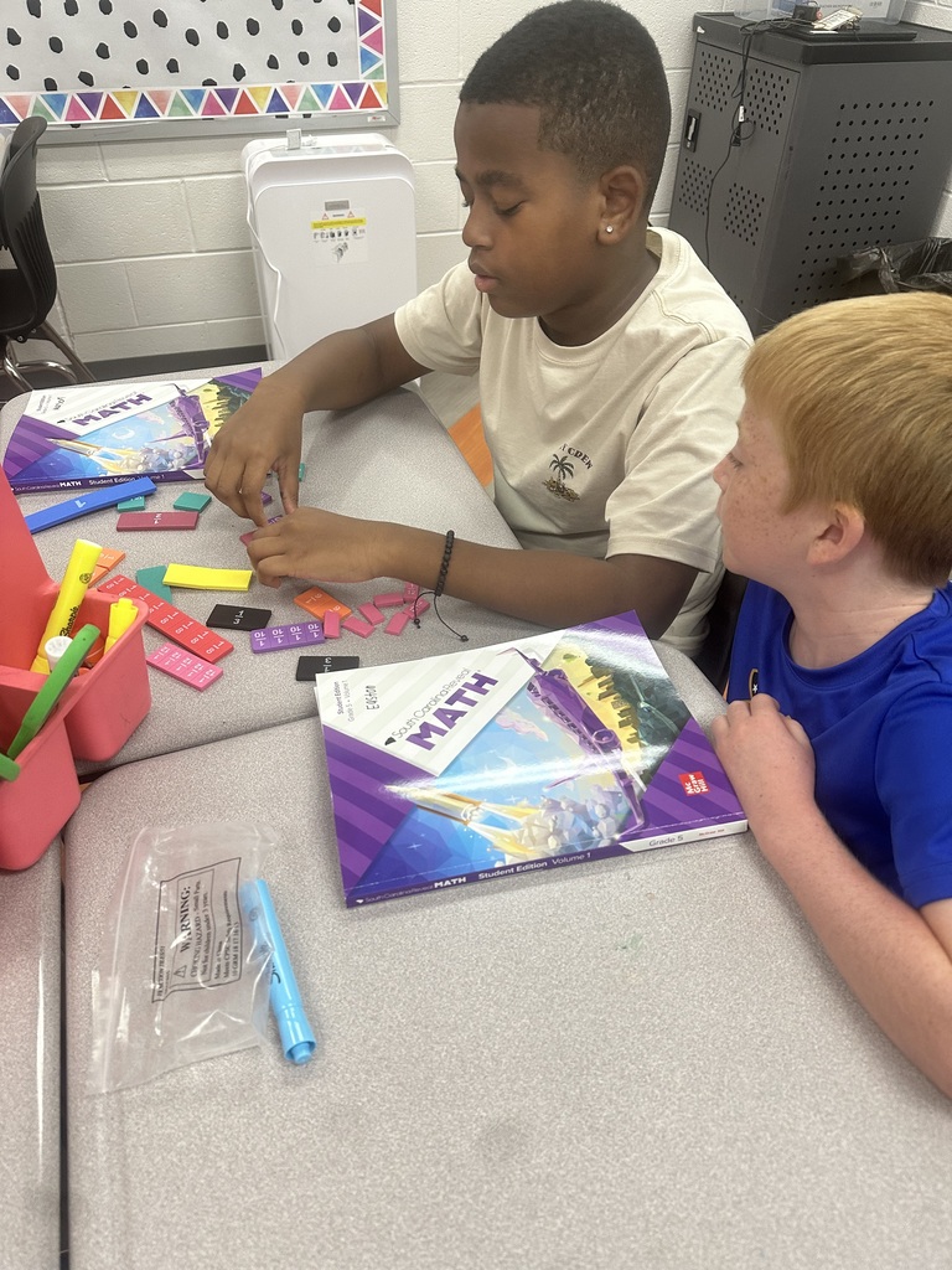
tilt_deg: -40.8
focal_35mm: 24
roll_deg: -1.9
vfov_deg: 71.6
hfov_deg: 56.8
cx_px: 476
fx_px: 880
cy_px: 635
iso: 200
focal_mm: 6.86
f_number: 1.78
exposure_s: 1/120
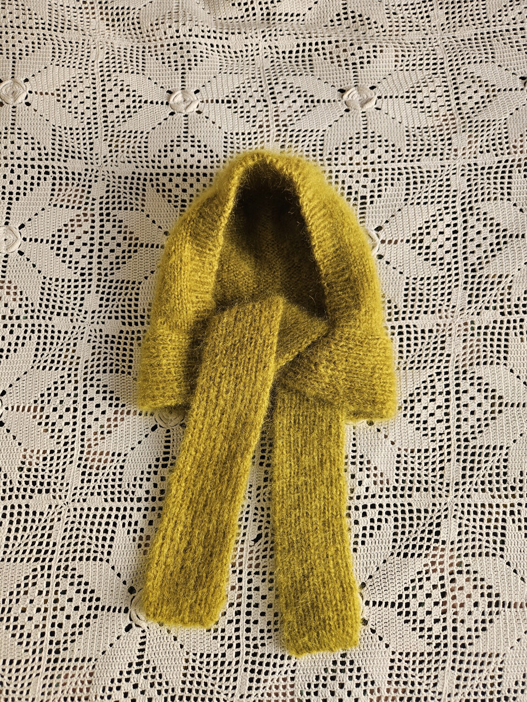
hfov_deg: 58.9
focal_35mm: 23
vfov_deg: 73.9
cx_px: 264
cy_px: 351
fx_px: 467
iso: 50
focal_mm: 5.4
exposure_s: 1/100
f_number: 1.8
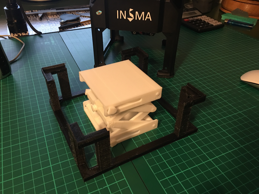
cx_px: 130
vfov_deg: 48.2
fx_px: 217
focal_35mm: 29
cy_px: 97
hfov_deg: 61.7
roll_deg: -1.5
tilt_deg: -35.8
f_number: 2.2
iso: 100
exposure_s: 1/17
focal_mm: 4.15
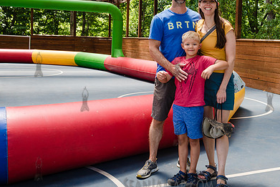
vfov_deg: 29.1
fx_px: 358
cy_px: 64
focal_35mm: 46
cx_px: 177
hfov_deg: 42.4
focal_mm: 31
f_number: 5
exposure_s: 1/200
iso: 200
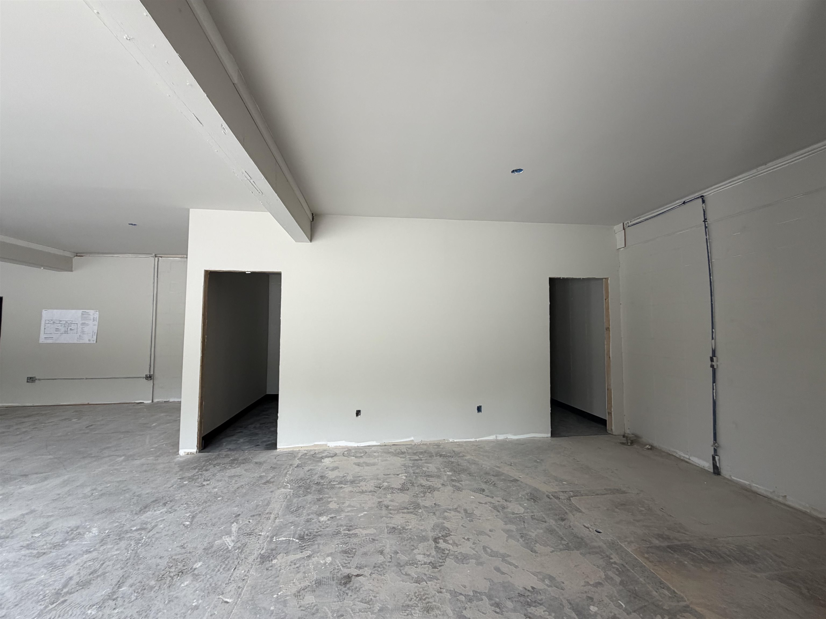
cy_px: 310
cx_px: 413
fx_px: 334
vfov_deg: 85.7
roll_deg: -0.1
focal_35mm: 14
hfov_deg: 102.1
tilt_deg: +3.1
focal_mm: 2.22
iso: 125
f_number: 2.2
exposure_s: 1/121
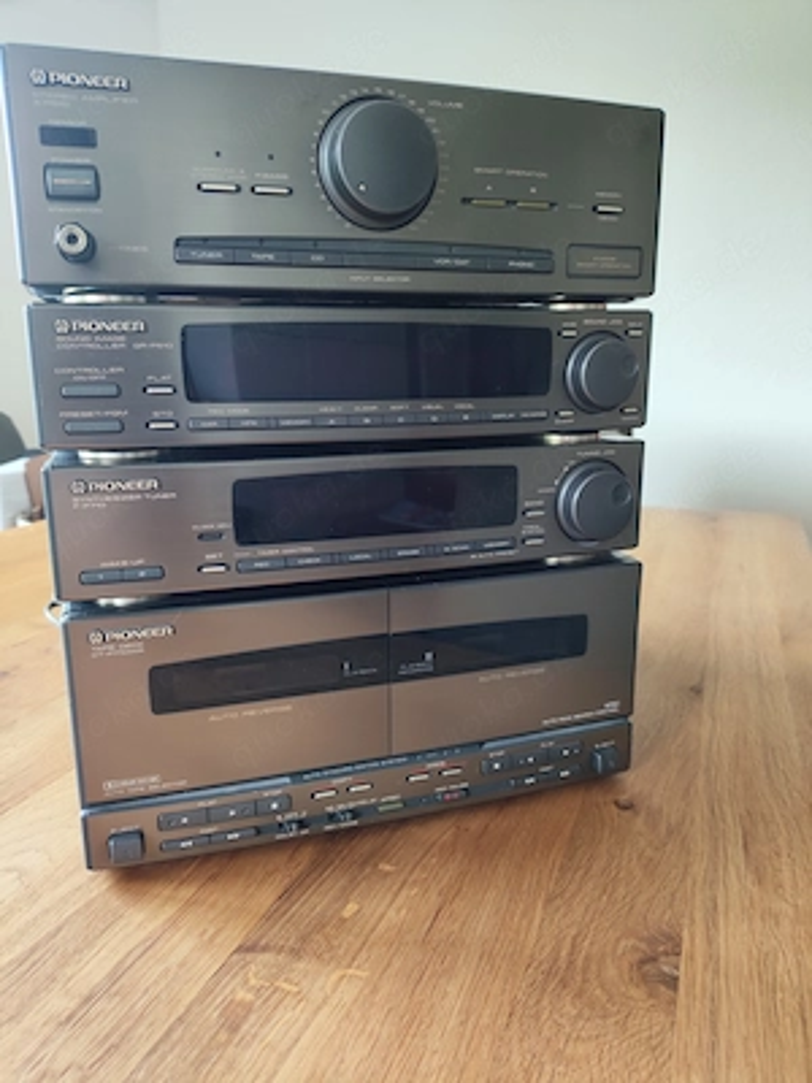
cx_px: 406
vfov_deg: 69.4
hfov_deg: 54.9
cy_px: 542
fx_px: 782
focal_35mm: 25
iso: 200
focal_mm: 4.71
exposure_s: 1/33.3
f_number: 1.79
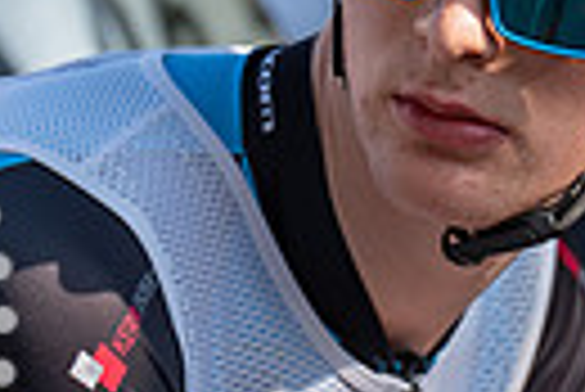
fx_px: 14544
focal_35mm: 894
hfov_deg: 2.3
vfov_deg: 1.5
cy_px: 97
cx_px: 292
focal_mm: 200
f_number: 3.5
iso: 160
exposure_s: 1/500
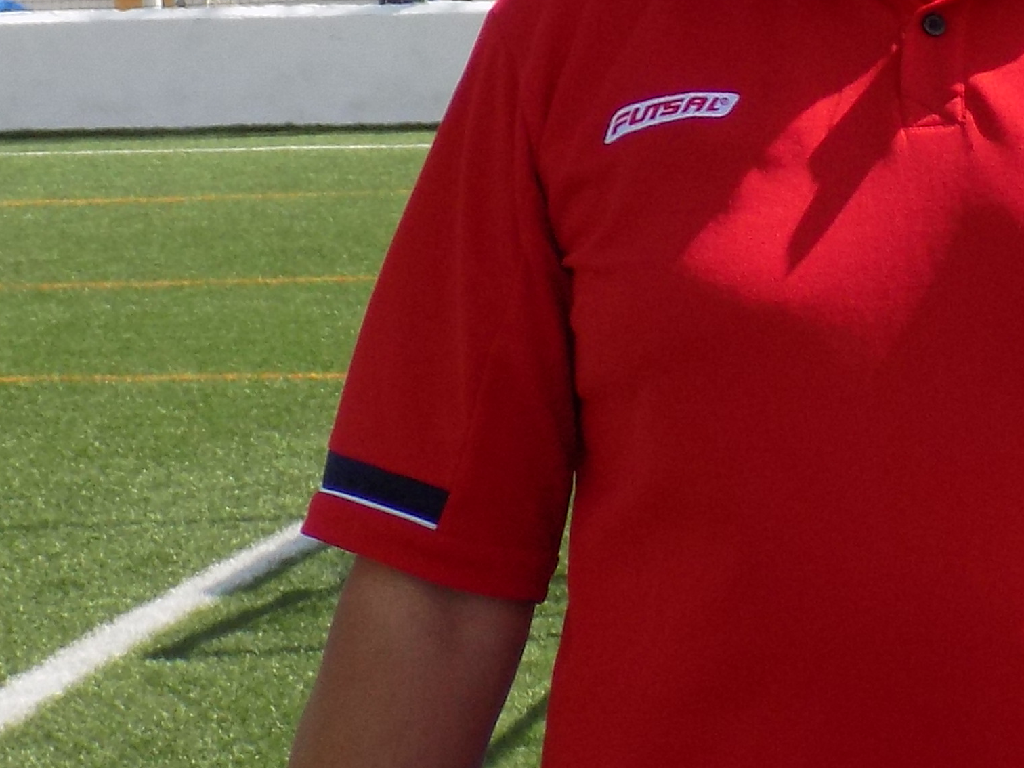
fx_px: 8667
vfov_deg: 5.1
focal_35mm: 293
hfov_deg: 6.8
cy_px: 69
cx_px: 811
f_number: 4.4
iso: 80
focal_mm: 15.3
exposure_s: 1/500
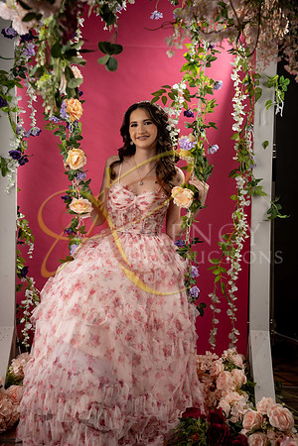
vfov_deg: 30.1
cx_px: 149
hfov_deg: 20.3
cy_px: 223
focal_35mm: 67
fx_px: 832
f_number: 3.5
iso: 500
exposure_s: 1/640
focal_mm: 67
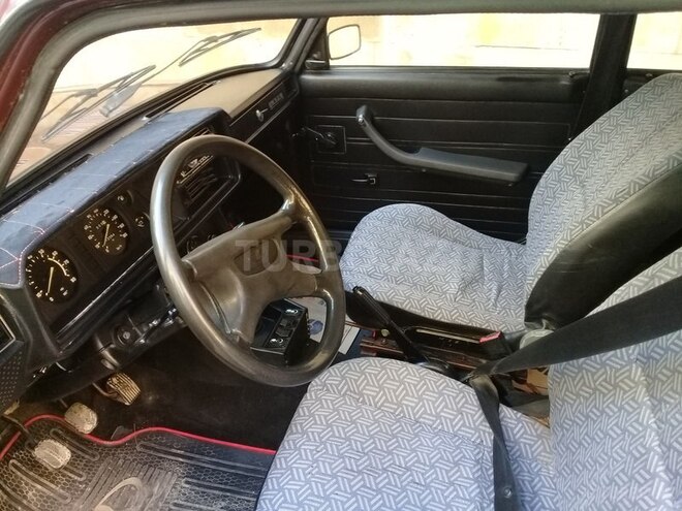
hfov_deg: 58.4
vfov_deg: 45.4
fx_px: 611
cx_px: 341
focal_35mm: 31
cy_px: 256
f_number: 2.2
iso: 200
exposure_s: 1/25
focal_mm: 3.3
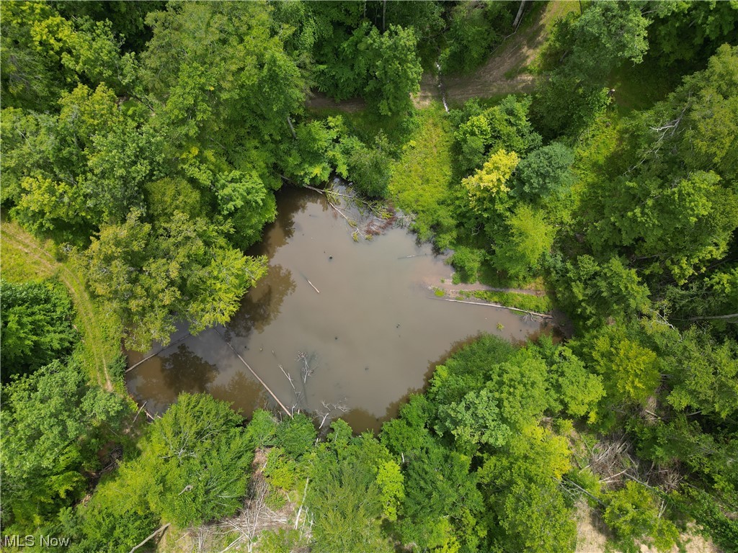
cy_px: 276
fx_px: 512
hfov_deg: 71.6
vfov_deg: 56.8
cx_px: 369
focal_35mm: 24
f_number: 1.7
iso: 100
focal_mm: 6.72
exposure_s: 1/500
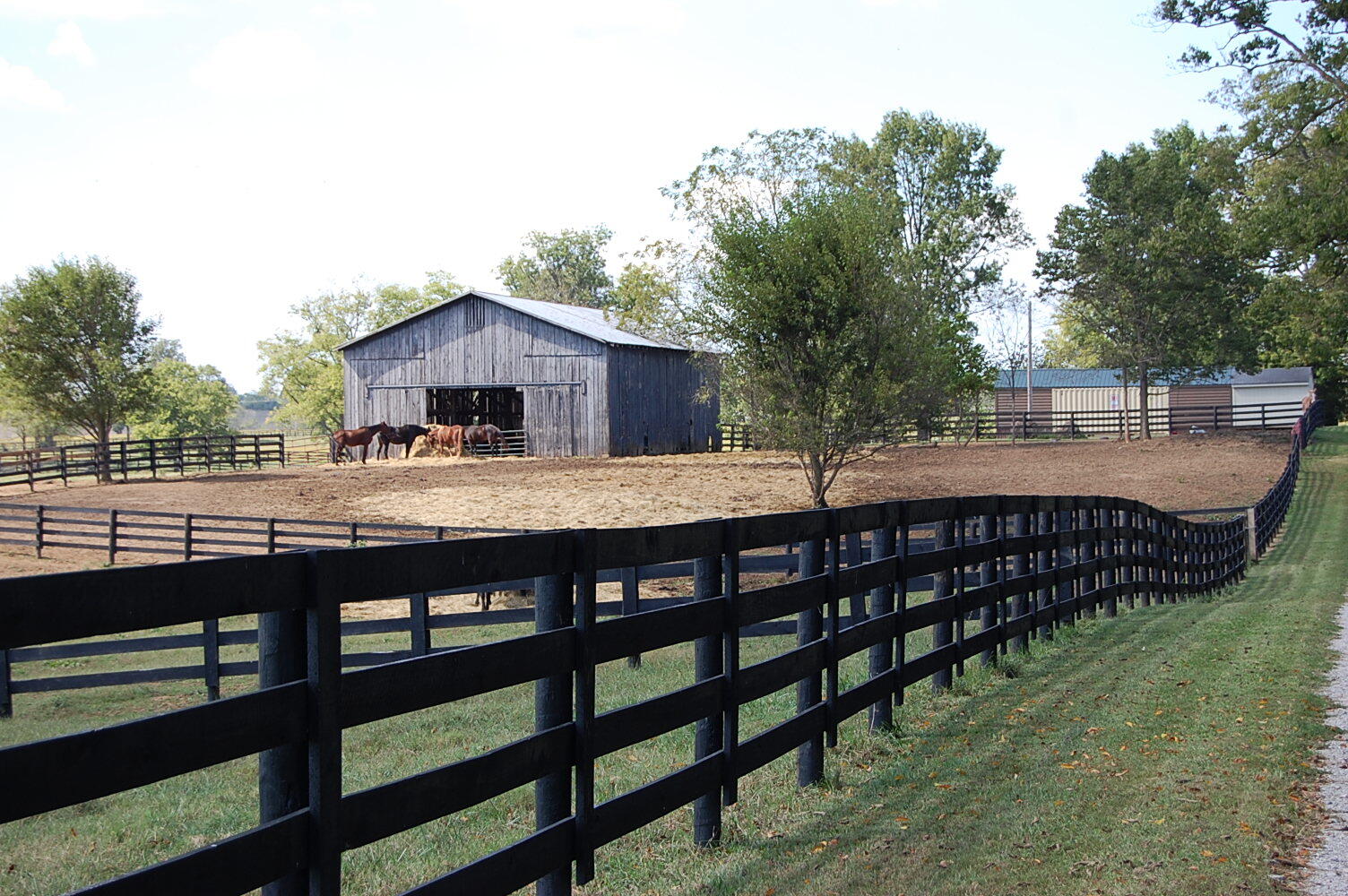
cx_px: 674
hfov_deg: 28.1
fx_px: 2694
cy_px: 448
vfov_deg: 18.9
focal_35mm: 72
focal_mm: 48
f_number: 7.1
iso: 200
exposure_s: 1/200
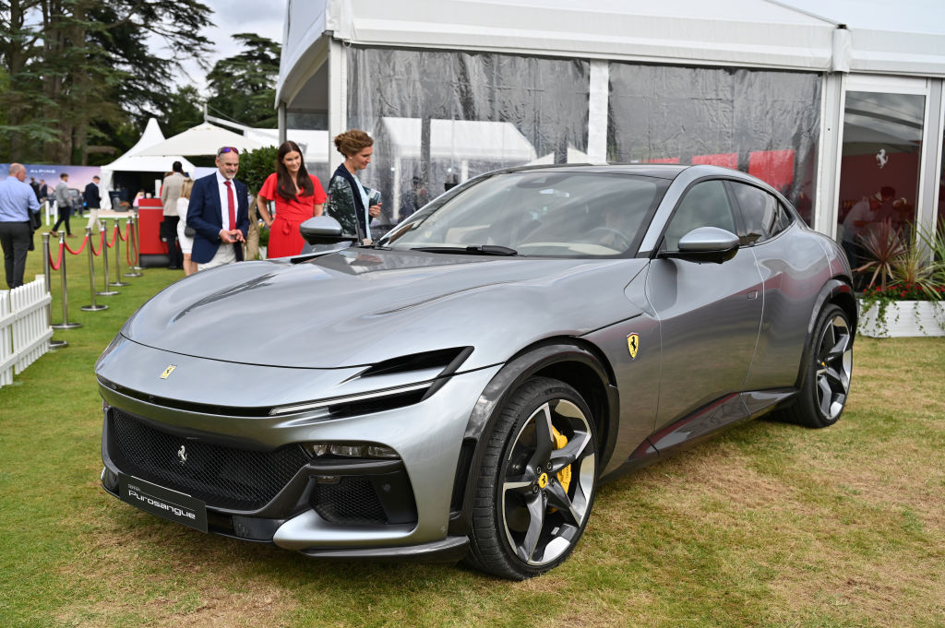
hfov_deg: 53.2
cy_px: 314
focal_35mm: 36
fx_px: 944
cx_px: 472
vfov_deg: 36.8
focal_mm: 36
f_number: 4.5
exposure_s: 1/1000
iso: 125
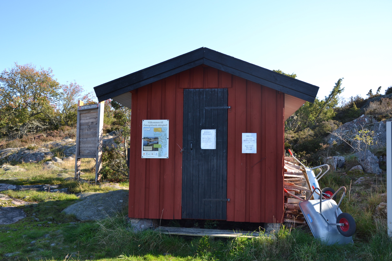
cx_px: 196
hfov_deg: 57.2
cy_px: 130
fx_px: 359
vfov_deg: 40.0
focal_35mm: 33
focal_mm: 22
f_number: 5.6
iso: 100
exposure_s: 1/125
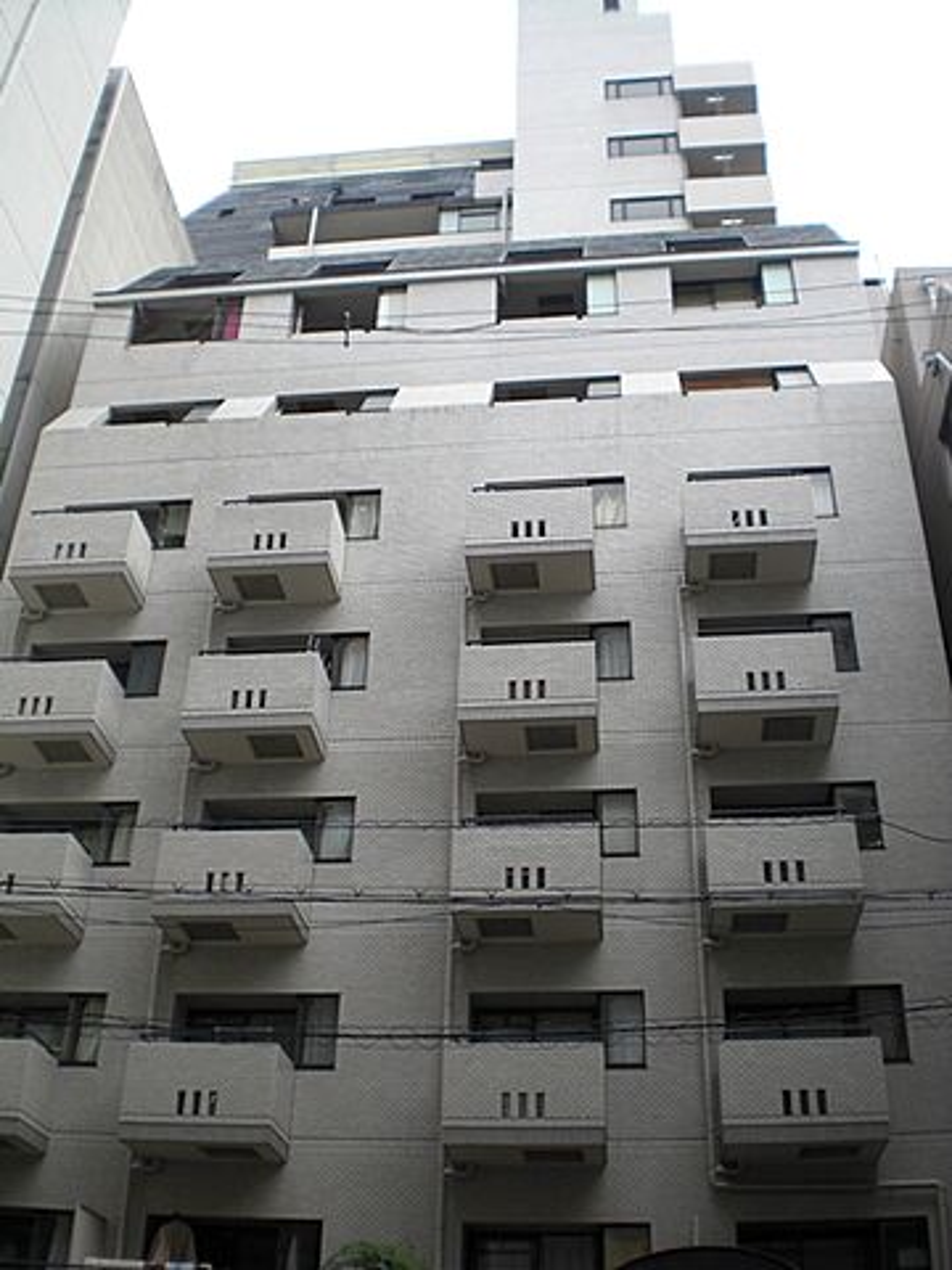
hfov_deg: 37.7
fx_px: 1393
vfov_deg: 49.0
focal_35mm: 38
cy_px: 635
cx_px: 476
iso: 64
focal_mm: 6.3
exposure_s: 1/200
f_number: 3.1
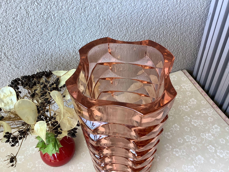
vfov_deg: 45.4
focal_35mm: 31
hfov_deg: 58.4
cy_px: 86
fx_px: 205
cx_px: 114
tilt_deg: -45.0
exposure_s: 1/50
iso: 80
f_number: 2.4
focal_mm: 3.3
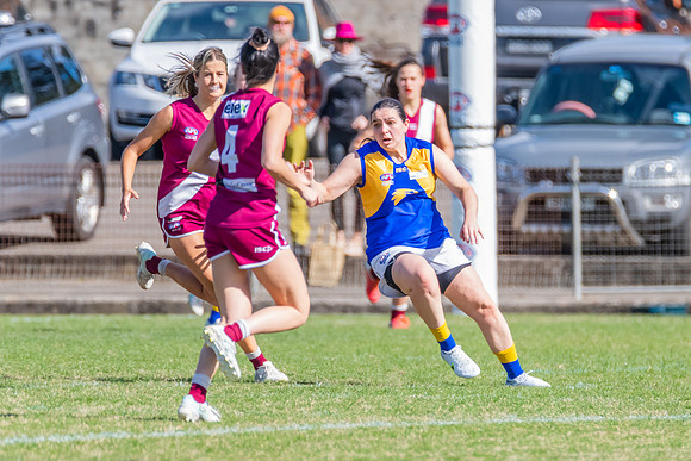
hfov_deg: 1.8
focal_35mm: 1169
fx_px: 22443
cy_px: 259
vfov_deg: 1.2
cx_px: 485
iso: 800
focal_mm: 600
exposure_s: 1/1600
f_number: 8
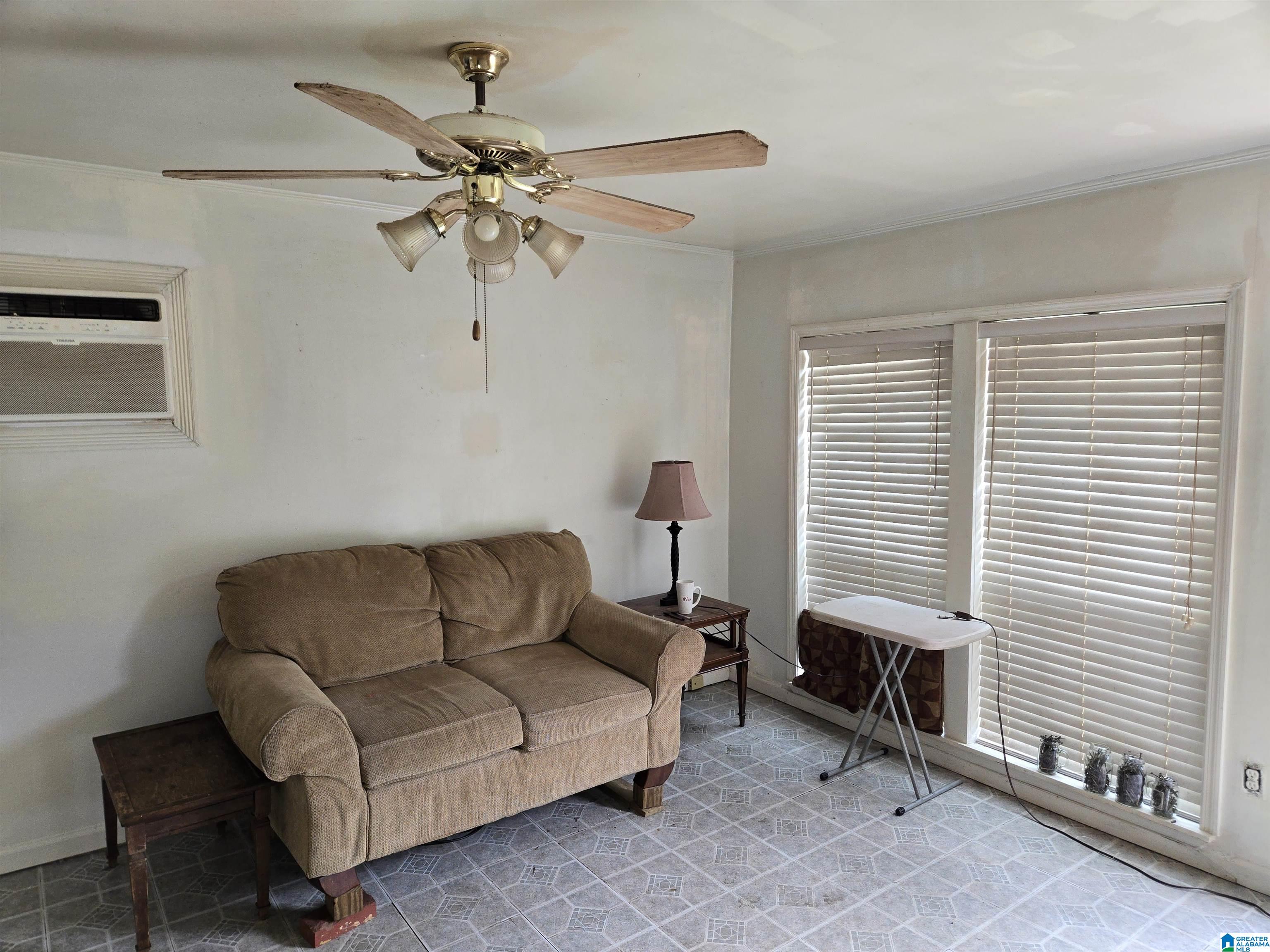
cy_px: 476
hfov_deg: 73.9
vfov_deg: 58.9
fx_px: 844
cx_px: 635
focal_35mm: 23
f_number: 1.8
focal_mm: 5.4
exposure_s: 1/60
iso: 100
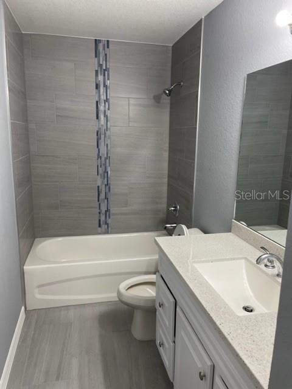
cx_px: 146
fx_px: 292
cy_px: 194
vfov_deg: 67.3
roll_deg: +0.4
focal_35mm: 26
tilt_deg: -9.1
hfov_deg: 53.1
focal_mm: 4.2
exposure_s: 1/60
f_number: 1.6
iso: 64
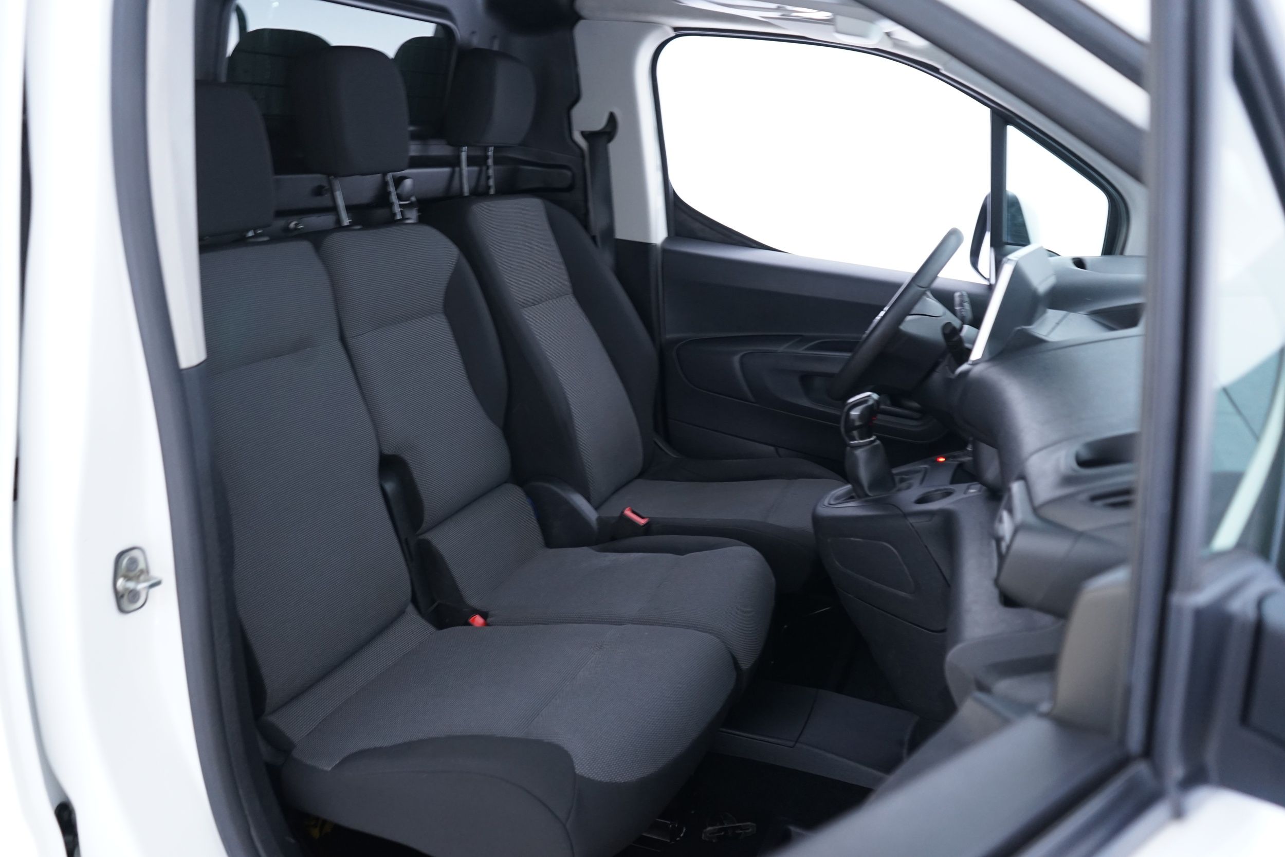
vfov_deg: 45.0
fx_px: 1035
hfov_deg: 63.7
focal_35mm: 29
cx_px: 642
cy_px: 428
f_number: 3.5
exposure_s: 1/13
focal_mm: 29
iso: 1250
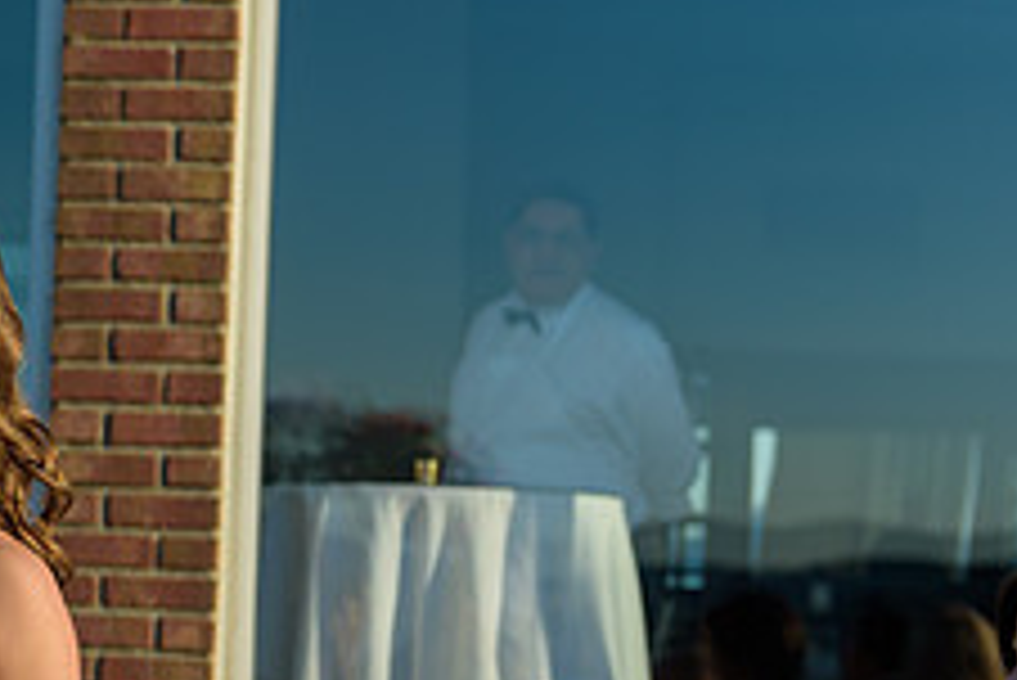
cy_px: 529
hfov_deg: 16.0
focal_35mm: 123
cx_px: -180
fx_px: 3477
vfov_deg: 11.1
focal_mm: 48
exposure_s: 1/1600
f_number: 3.2
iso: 200
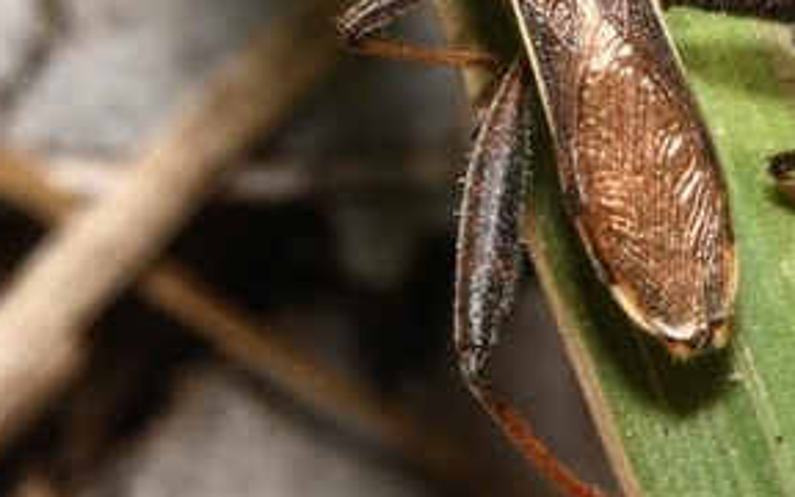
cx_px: 527
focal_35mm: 356
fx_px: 7716
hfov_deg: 5.9
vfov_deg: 3.7
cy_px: -28
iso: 100
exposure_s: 1/60
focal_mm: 105
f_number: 29
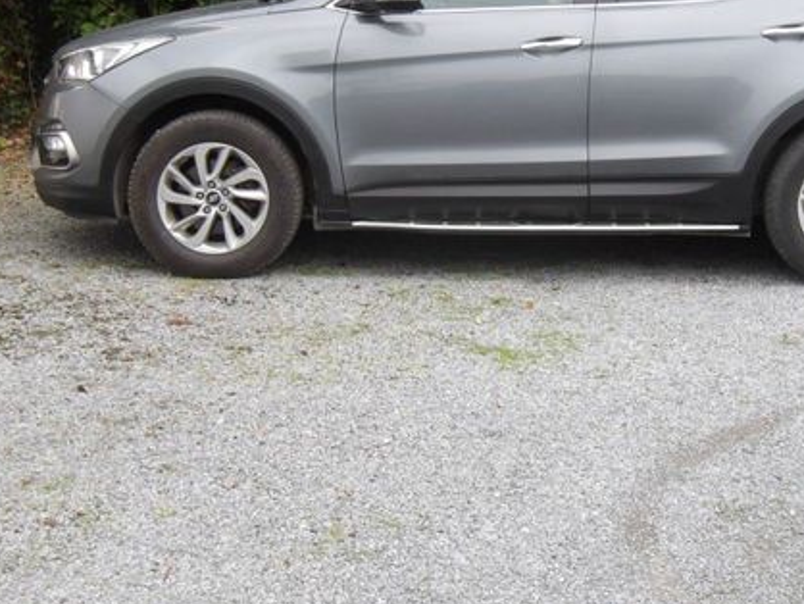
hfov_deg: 25.4
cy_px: 202
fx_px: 1766
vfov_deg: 19.3
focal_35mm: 76
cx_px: 567
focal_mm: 9.4
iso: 100
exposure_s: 1/99
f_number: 4.2
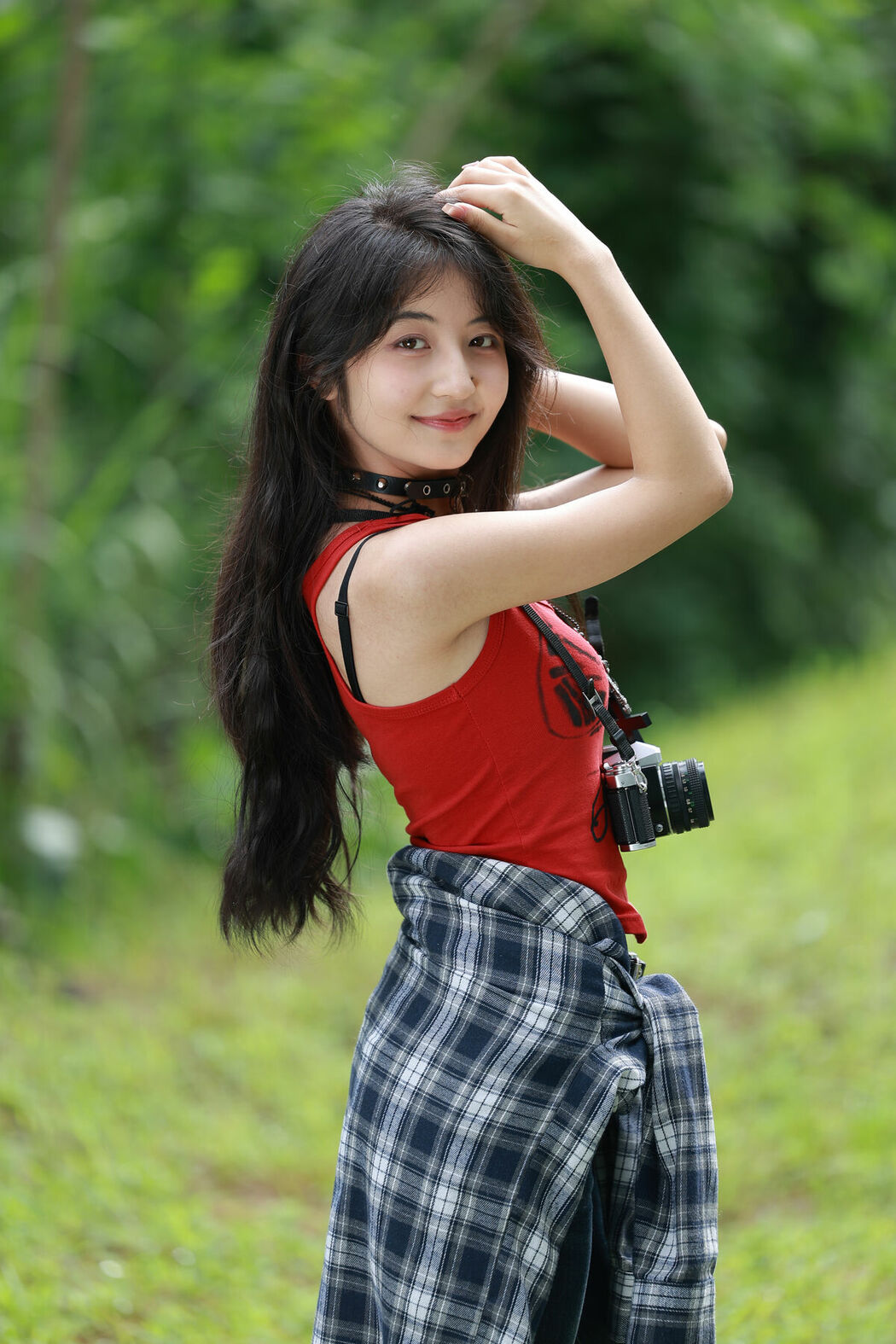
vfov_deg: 11.4
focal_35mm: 181
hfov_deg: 7.6
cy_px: 672
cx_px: 448
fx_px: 6757
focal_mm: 182
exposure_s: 1/320
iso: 100
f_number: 2.8
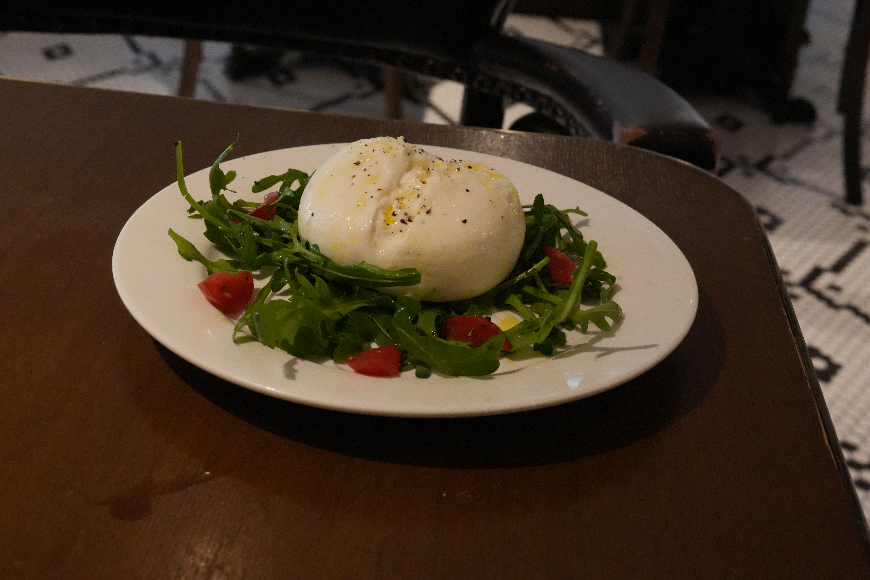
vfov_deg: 25.1
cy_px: 290
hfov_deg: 36.9
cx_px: 435
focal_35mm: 54
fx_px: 1305
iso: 12800
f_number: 14
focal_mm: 54
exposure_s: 1/30
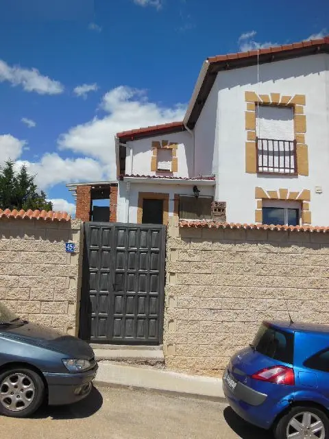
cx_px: 164
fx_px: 431
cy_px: 220
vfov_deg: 54.0
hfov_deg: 41.8
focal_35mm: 34
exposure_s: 1/1500
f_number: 3.9
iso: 125
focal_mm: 6
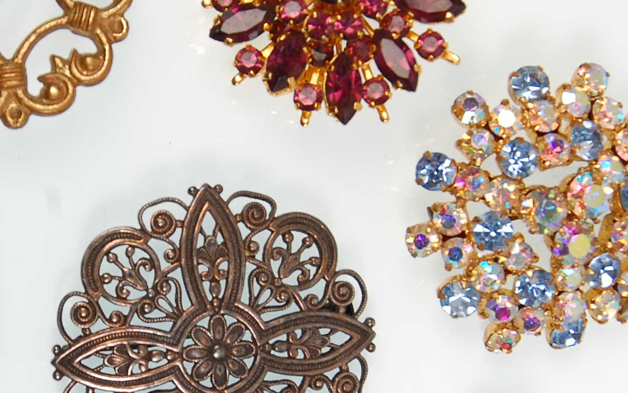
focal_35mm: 223
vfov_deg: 5.9
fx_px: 3816
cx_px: 137
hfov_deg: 9.4
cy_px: 288
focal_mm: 62
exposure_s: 1/125
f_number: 10
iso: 400
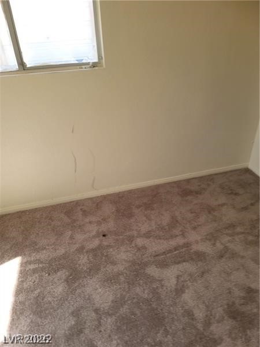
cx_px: 130
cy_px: 174
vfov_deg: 69.4
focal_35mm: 25
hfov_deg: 54.9
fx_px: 250
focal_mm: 7
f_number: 1.8
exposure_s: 1/120
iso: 32
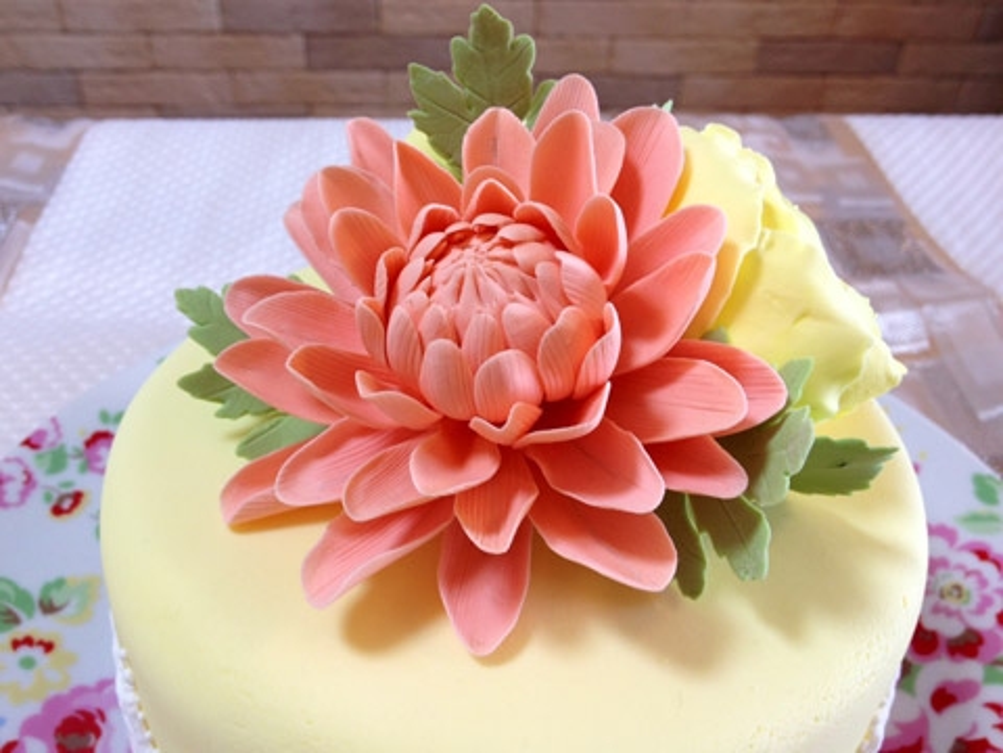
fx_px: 1014
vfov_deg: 40.7
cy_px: 376
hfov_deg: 52.6
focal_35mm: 35
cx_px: 502
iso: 64
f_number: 2.4
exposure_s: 1/25
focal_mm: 4.28
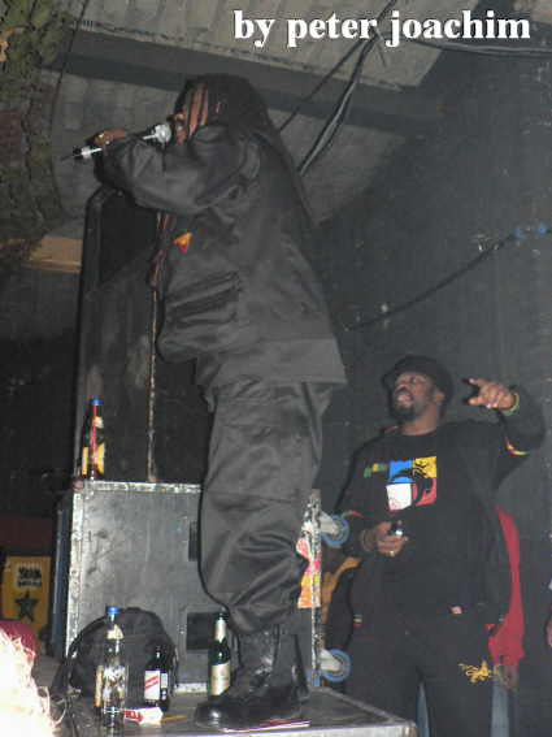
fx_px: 744
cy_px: 368
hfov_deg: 40.7
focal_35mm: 35
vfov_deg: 52.6
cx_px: 276
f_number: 2.8
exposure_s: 1/60
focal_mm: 6
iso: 400
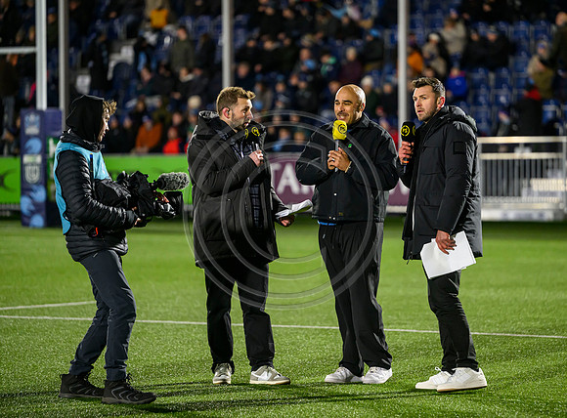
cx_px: 341
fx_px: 3319
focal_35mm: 204
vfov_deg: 7.2
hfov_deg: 9.8
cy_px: 190
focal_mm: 175
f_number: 2.8
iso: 2500
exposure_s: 1/1250
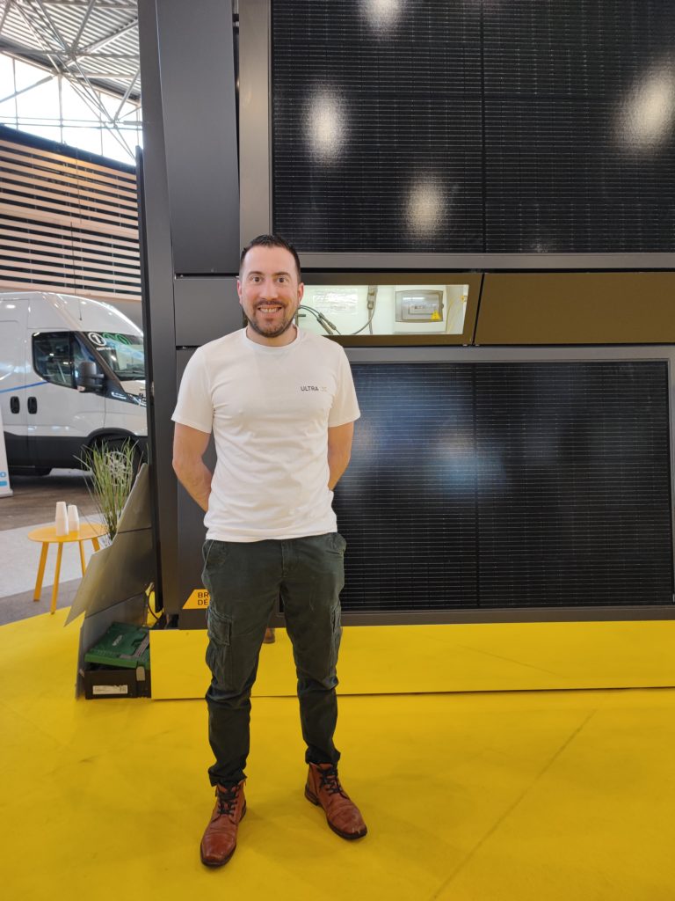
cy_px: 450
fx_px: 650
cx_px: 338
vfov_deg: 69.4
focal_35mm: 25
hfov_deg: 54.9
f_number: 1.75
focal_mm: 5.96
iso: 359
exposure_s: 1/100
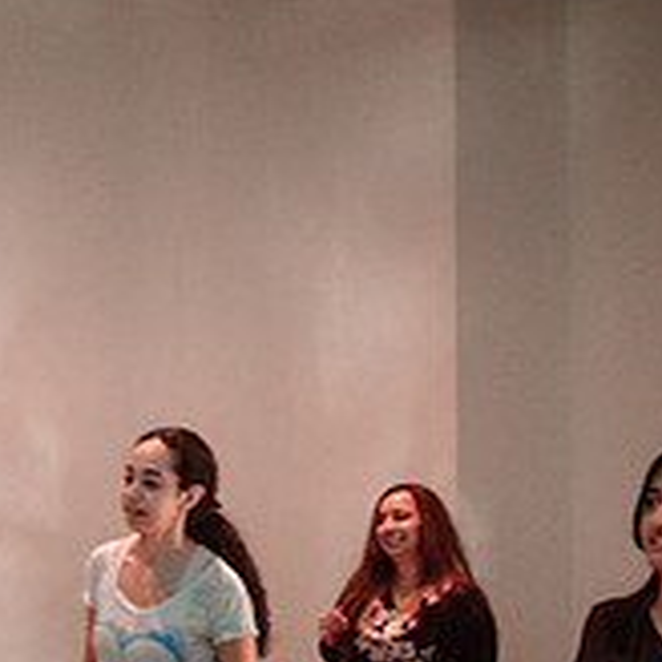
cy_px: 569
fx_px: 1991
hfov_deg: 17.8
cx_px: -171
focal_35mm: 92
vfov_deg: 18.6
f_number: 2.8
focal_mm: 27
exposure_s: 1/100
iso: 1600
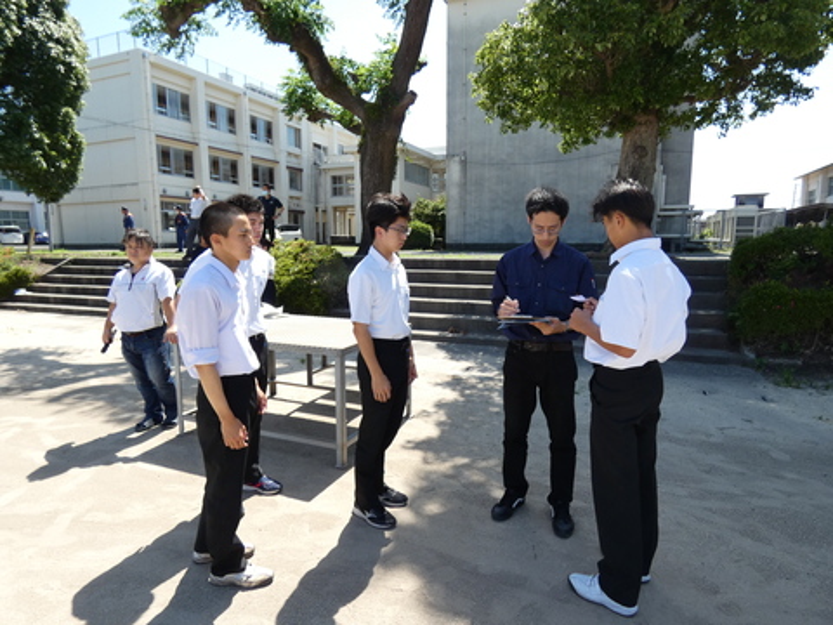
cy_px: 312
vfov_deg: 66.0
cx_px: 416
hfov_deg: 81.7
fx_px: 481
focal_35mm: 20
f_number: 2.8
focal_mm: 3.6
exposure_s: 1/640
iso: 80
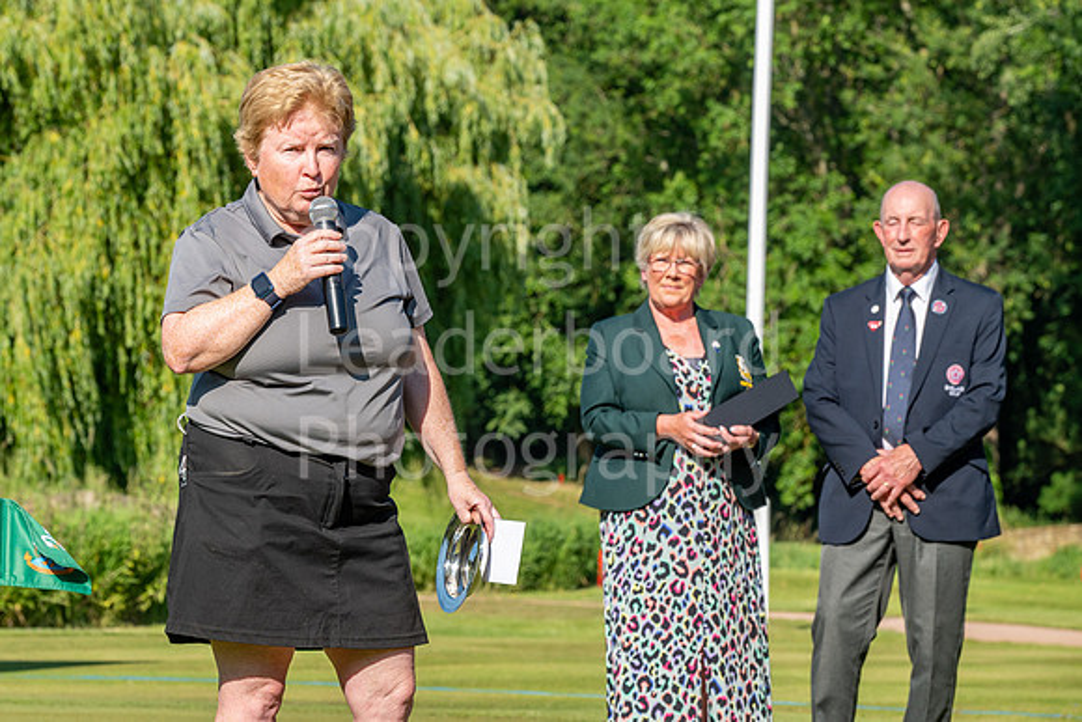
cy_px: 317
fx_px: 4359
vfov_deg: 9.5
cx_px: 441
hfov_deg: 14.1
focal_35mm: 145
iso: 200
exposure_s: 1/500
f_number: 9
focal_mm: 120
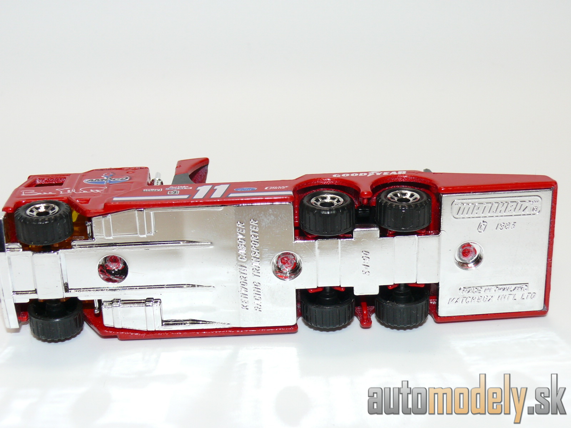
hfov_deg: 30.7
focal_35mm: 63
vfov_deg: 23.3
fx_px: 1039
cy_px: 214
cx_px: 286
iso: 100
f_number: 4
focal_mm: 10.3
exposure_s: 1/30
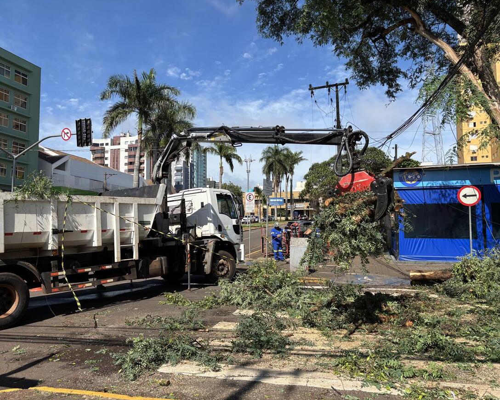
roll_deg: +0.4
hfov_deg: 62.2
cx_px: 239
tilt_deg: +4.2
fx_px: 414
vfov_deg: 51.5
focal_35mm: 28
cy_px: 202
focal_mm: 5.96
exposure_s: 1/2933
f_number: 1.6
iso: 50
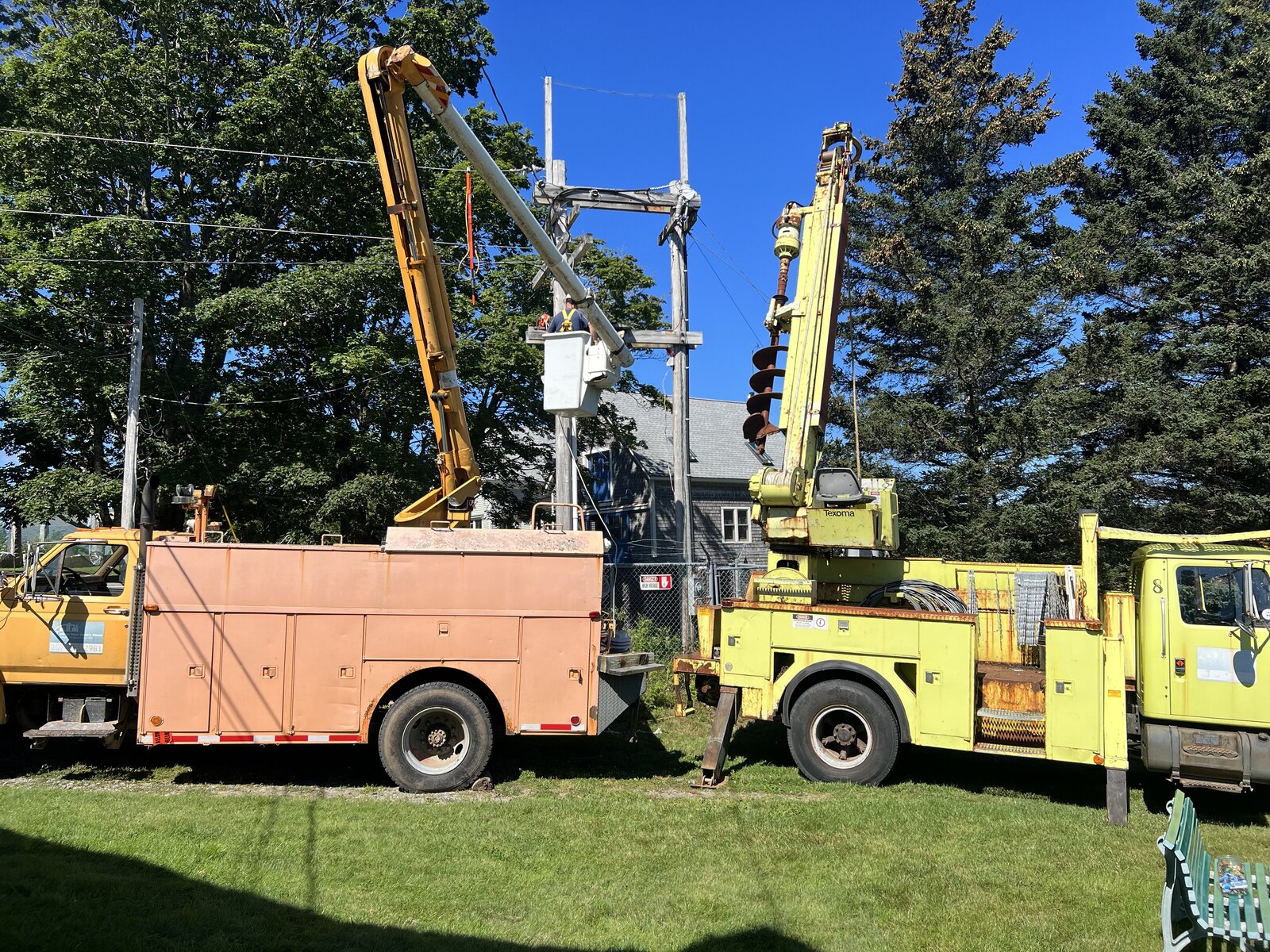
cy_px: 476
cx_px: 635
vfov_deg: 53.1
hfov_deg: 67.3
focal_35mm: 26
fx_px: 954
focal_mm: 5.7
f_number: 1.5
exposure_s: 1/4274
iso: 50
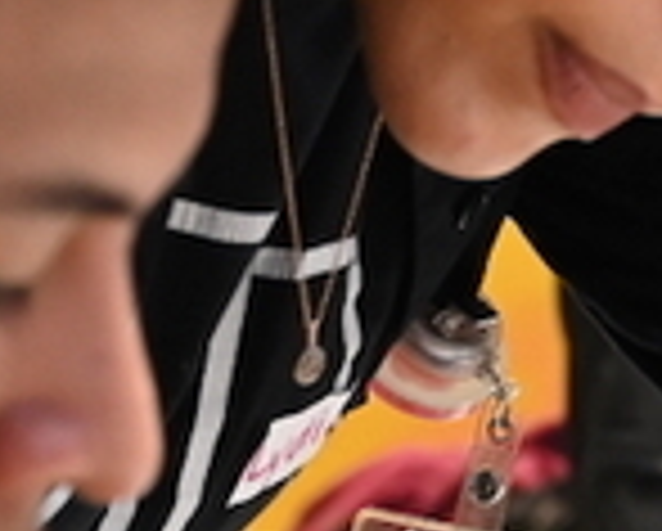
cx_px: 338
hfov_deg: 6.2
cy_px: 828
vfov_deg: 4.9
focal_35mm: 313
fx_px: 6141
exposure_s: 1/80
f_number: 4
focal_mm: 48
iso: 3200
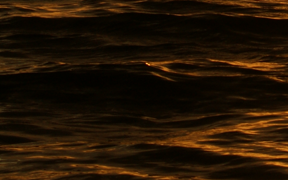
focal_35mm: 409
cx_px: 499
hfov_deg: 5.1
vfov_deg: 3.2
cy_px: -177
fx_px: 3214
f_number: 10
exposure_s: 1/160
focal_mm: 55
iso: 100
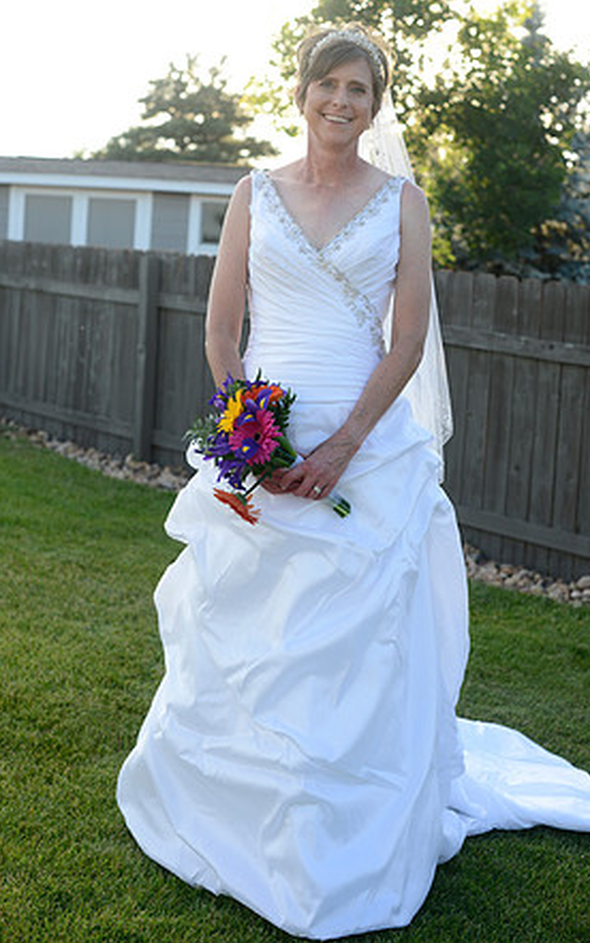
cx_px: 295
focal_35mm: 52
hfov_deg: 24.9
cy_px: 464
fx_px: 1337
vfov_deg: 38.9
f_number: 4.5
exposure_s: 1/400
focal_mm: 50
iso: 400
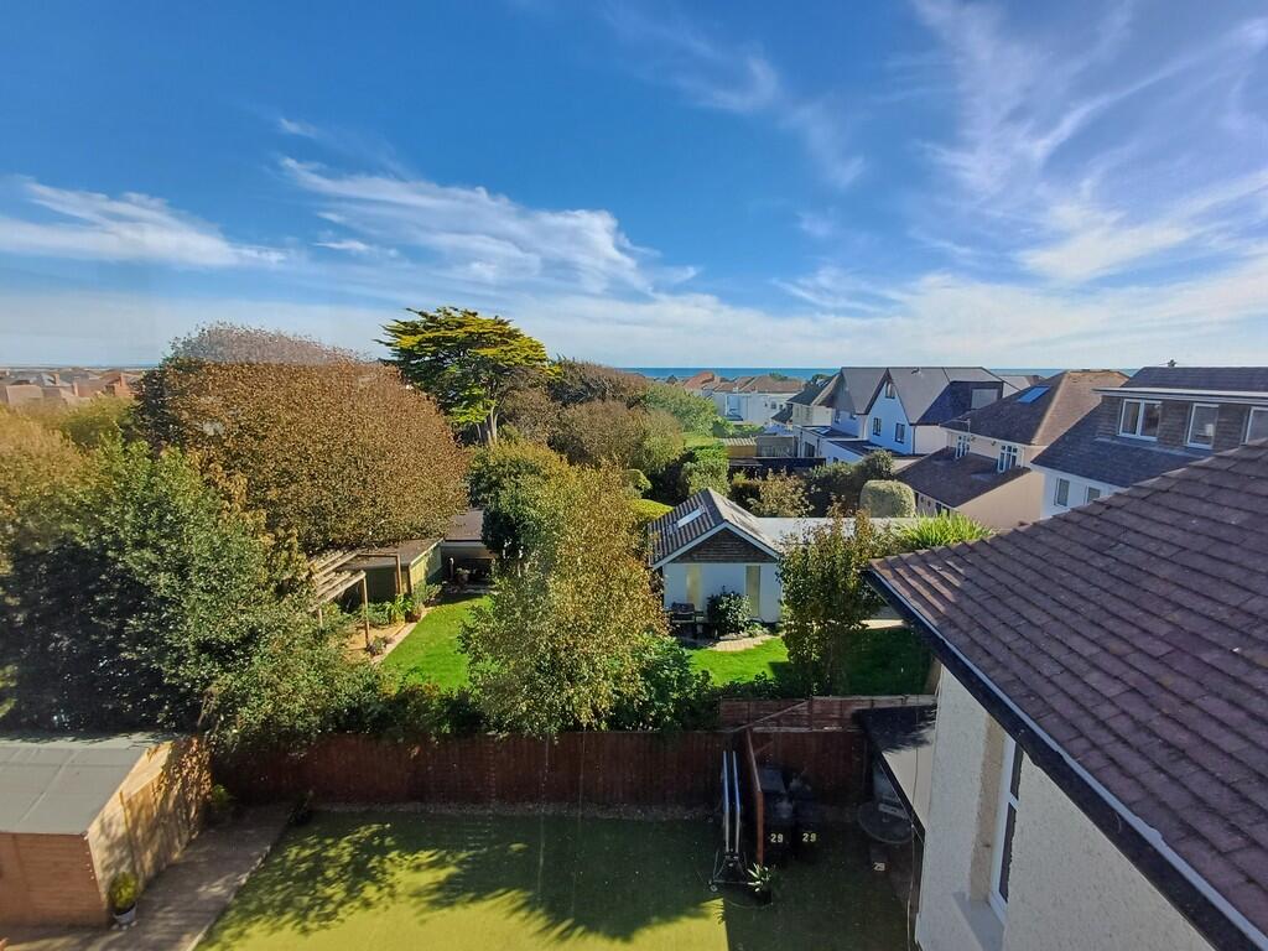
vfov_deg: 78.1
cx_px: 634
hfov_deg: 94.5
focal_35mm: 16
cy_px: 476
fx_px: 586
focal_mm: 1.64
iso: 40
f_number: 2.2
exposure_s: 1/864
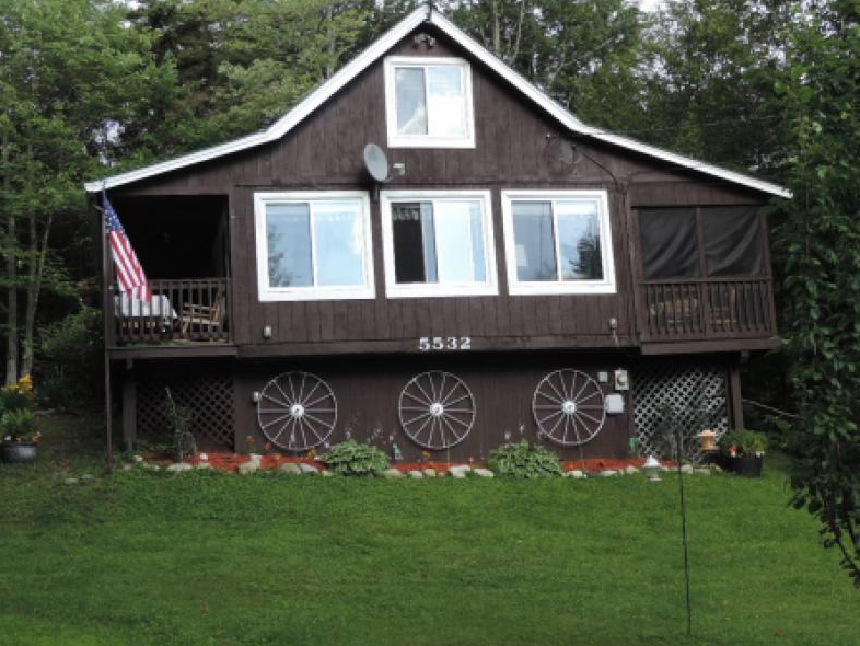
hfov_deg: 34.3
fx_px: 1392
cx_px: 445
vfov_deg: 26.1
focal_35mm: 56
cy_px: 303
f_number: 3.4
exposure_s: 1/100
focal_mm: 7.6
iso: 80
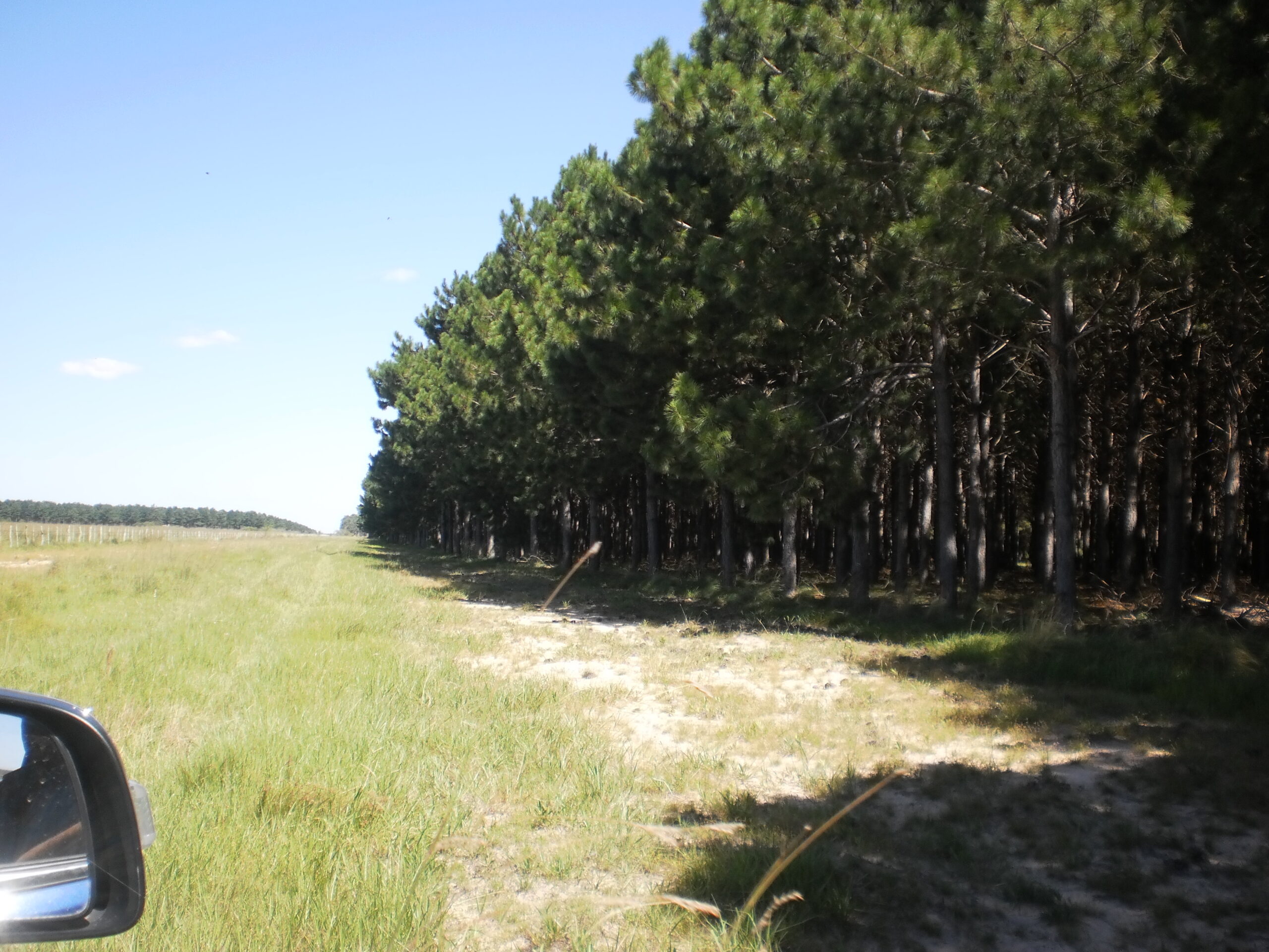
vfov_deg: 39.7
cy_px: 476
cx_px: 634
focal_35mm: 36
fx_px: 1320
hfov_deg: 51.4
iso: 100
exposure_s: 1/640
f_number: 3.1
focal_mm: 6.3
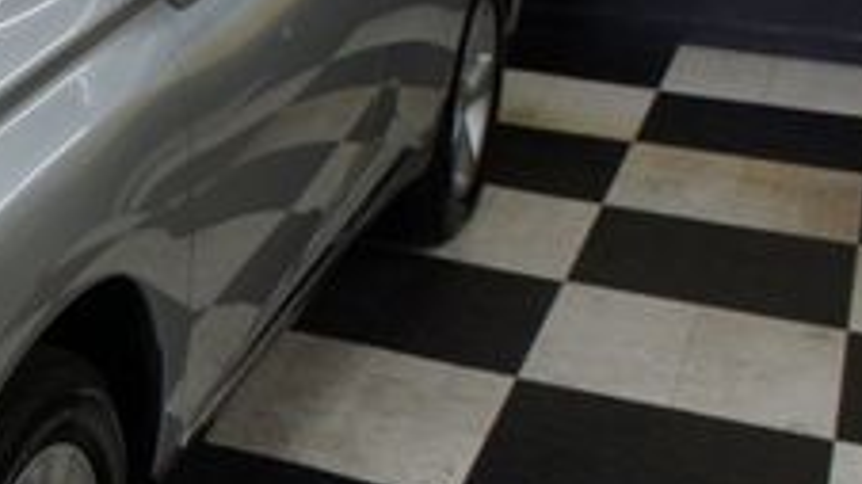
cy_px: 187
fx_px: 1828
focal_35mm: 80
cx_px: -332
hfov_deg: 22.9
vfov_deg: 15.1
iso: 200
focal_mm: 18
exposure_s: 1/40
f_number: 4.5
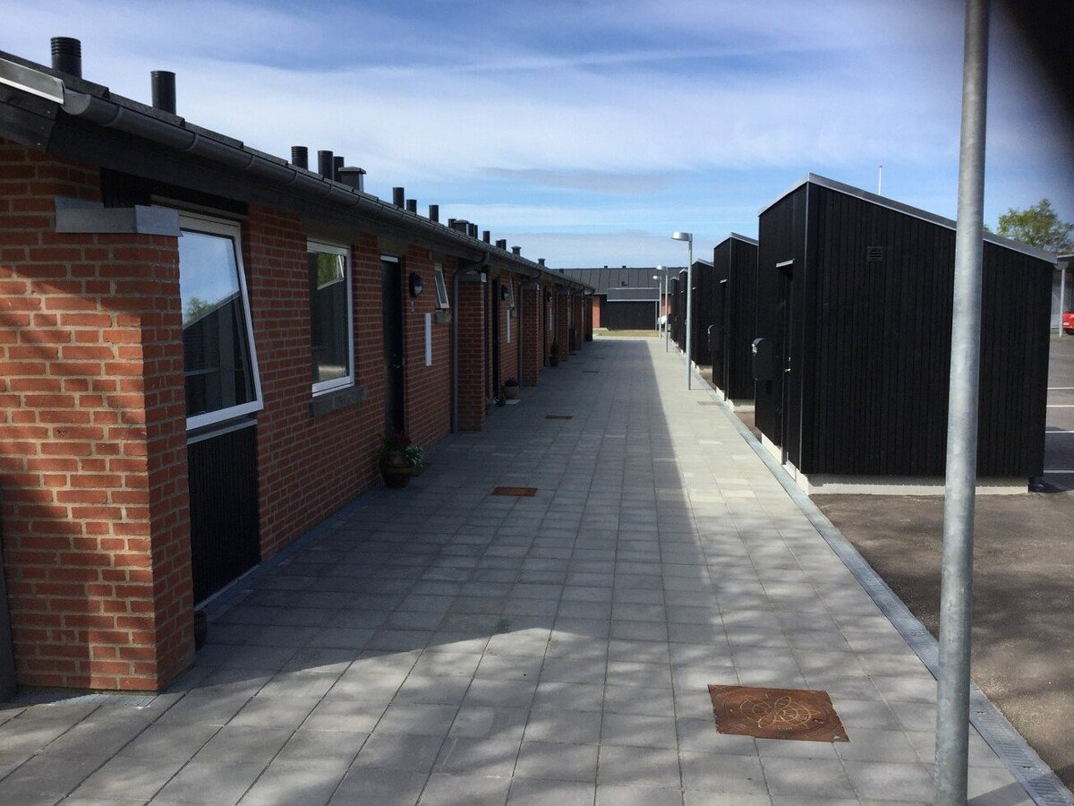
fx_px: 962
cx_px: 537
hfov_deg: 58.4
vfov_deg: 45.4
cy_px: 403
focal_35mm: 31
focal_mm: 3.3
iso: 25
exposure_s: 1/1314
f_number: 2.4
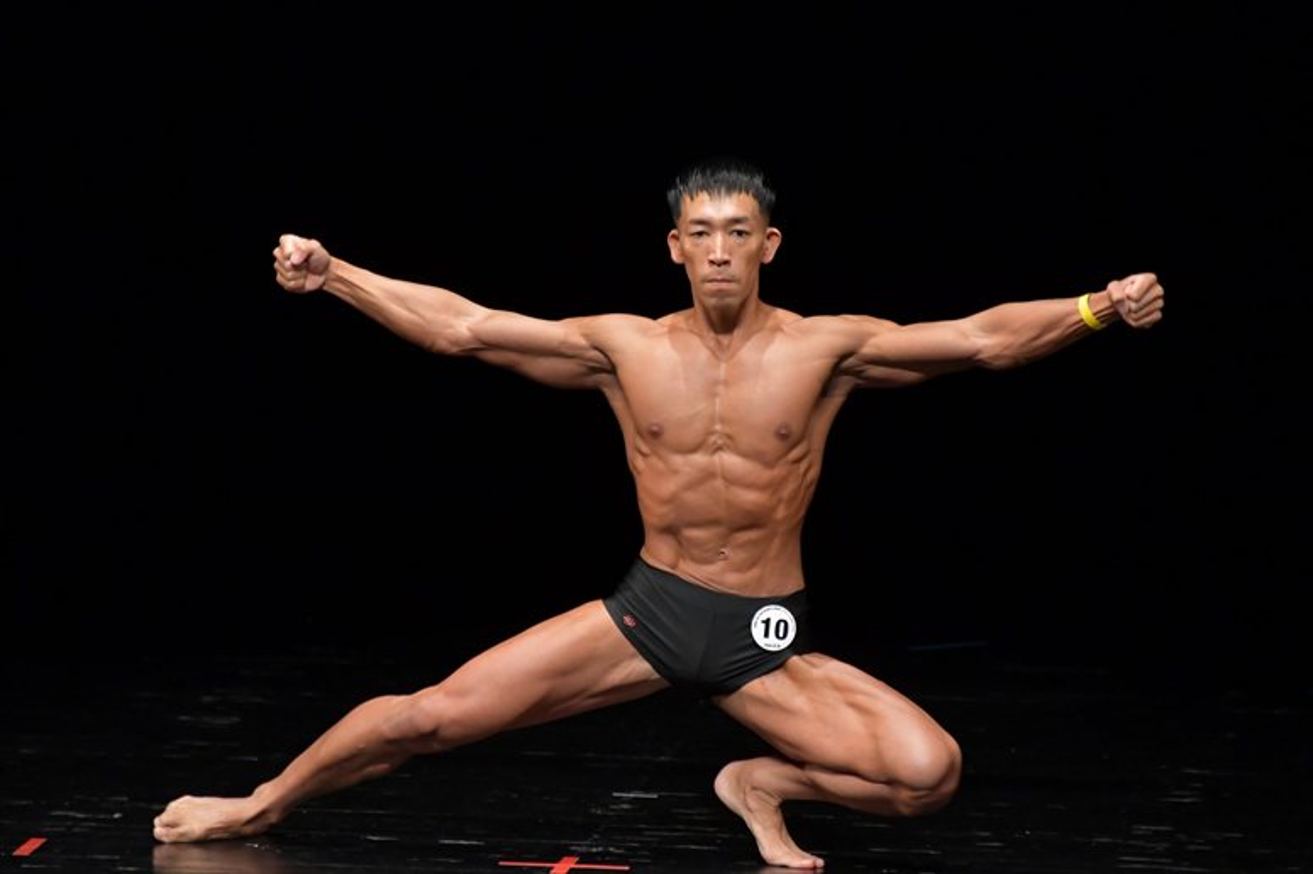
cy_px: 437
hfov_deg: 4.6
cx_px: 656
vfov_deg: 3.1
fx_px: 16405
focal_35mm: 450
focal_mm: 300
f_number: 5.6
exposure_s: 1/400
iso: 3200
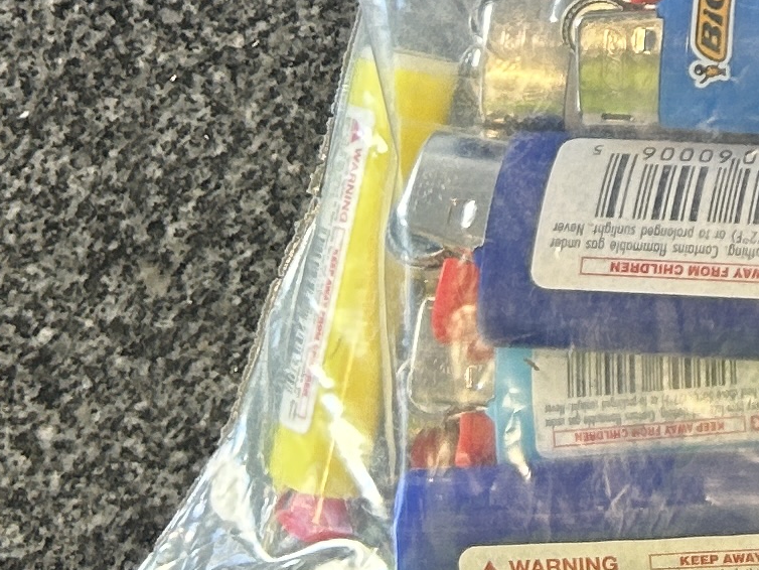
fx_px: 3049
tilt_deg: -74.3
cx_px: 1280
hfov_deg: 13.1
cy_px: -417
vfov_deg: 10.1
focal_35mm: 139
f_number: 1.5
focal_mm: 5.7
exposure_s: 1/50
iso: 80
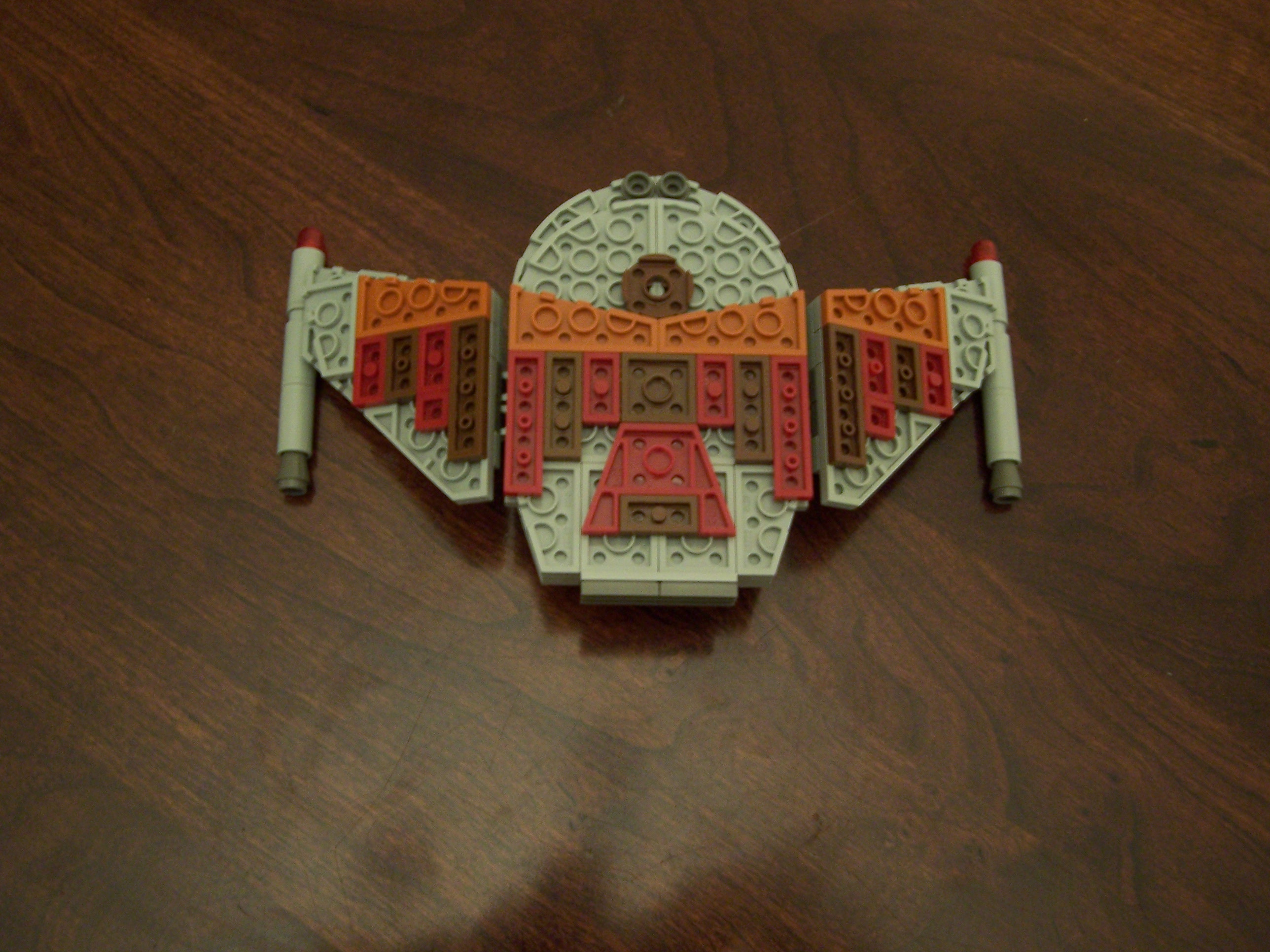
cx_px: 635
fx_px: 1394
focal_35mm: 38
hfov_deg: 49.0
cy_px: 476
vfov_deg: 37.7
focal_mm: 6.3
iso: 140
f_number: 2.8
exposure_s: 1/8
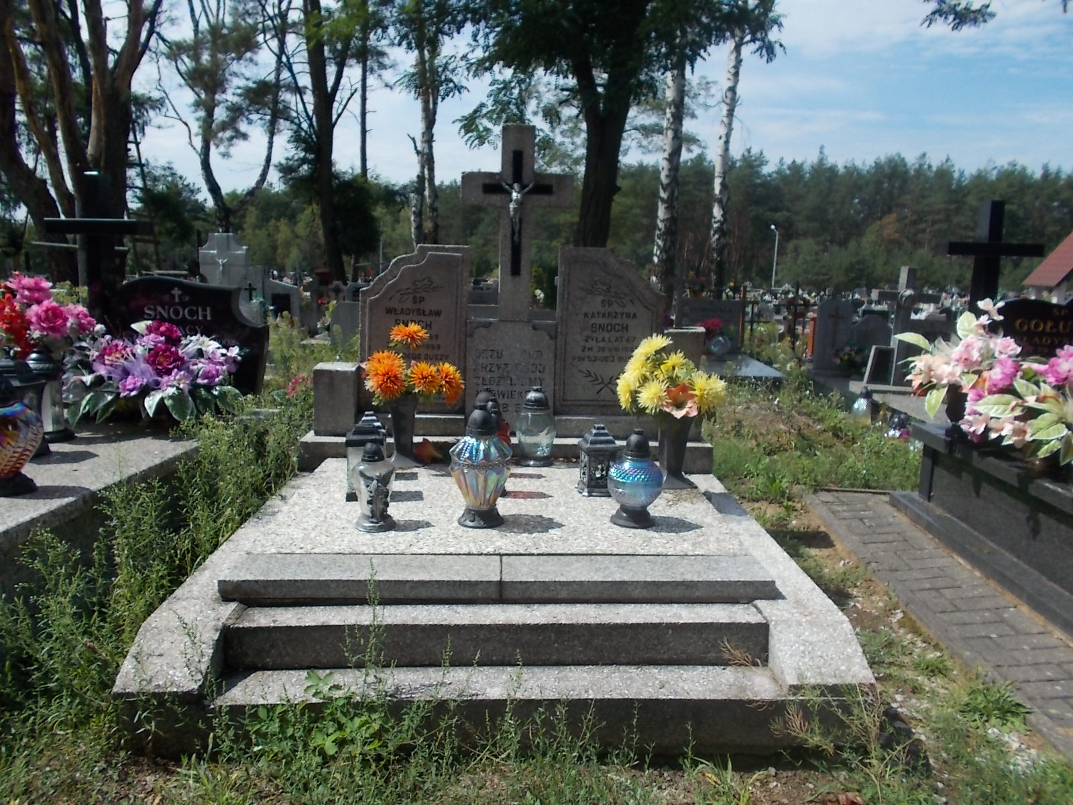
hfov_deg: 67.3
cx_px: 536
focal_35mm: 26
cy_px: 402
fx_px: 806
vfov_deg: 53.1
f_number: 8
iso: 80
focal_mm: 4.6
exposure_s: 1/200
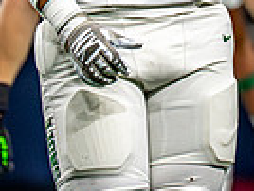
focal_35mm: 1079
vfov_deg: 1.4
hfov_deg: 1.8
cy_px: -211
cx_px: 166
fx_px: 7932
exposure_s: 1/1600
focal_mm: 200
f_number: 2.8
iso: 4000
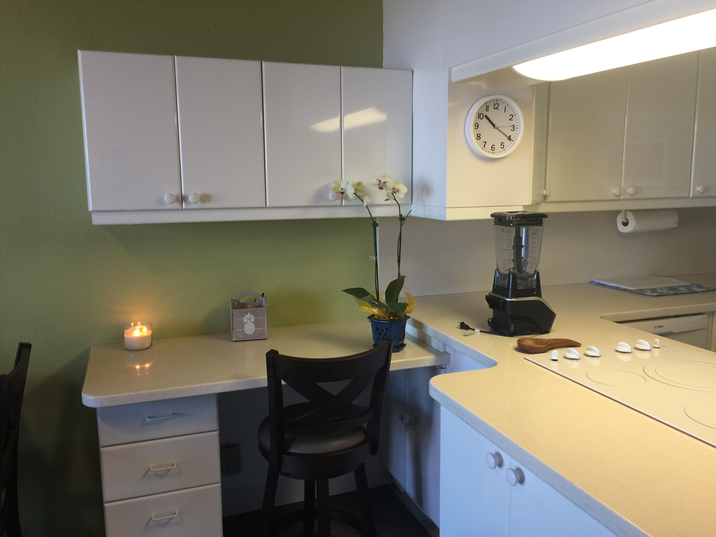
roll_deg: -1.5
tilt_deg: -8.0
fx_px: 600
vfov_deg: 48.2
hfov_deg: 61.7
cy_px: 268
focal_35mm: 29
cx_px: 358
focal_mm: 4.15
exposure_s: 1/30
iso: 40
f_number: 2.2
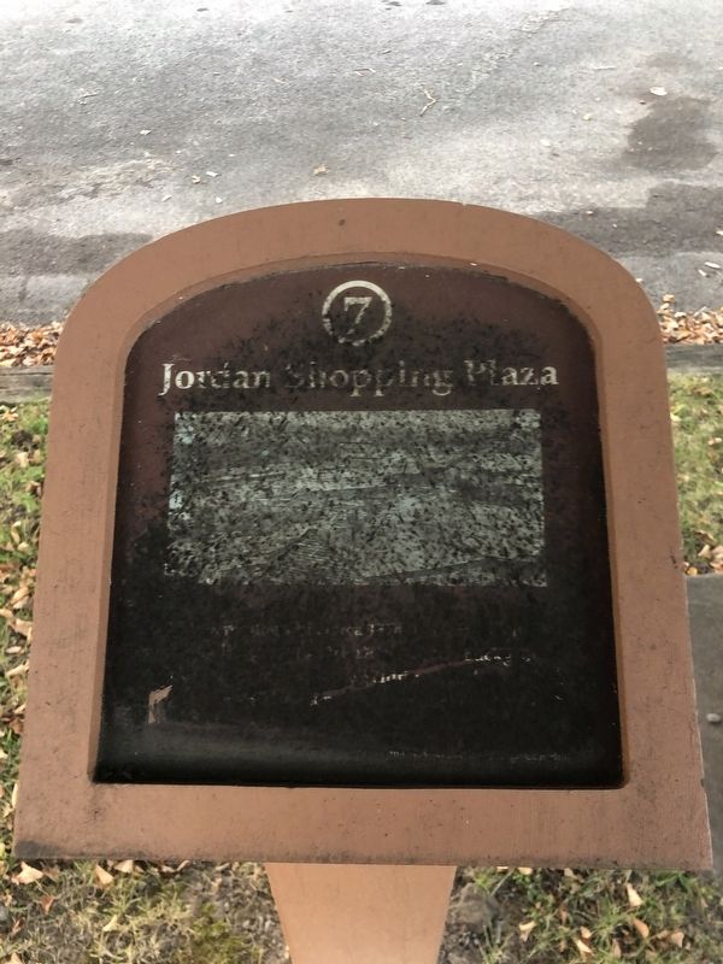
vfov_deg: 63.4
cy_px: 482
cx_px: 362
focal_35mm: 28
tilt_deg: -46.6
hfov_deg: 49.7
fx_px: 780
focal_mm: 4
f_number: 1.8
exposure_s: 1/17
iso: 50
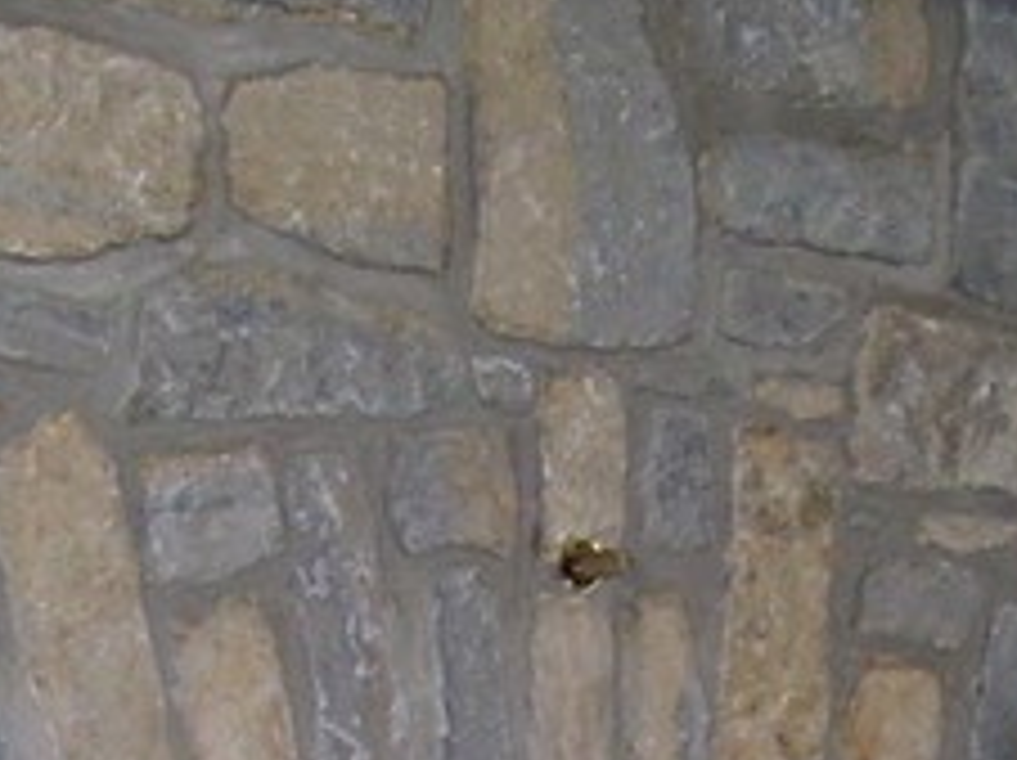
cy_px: 1390
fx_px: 4931
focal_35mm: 168
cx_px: 716
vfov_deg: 8.5
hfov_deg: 11.8
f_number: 2.7
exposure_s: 1/60
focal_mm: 6
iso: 125
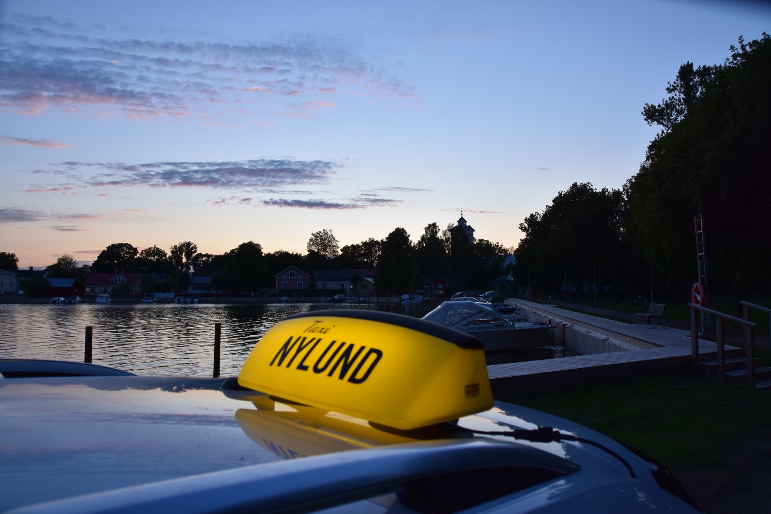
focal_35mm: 27
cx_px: 386
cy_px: 257
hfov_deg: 67.4
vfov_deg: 47.9
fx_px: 578
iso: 400
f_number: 9
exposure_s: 1/125
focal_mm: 18
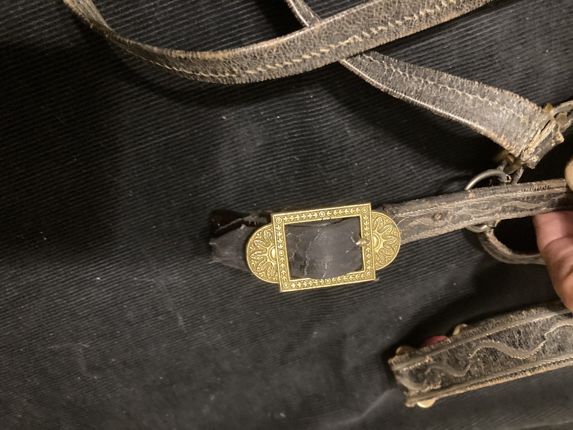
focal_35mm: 28
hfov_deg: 63.4
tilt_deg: -59.3
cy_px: 215
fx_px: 463
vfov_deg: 49.7
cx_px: 286
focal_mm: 3.99
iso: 640
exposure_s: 1/20
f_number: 1.8
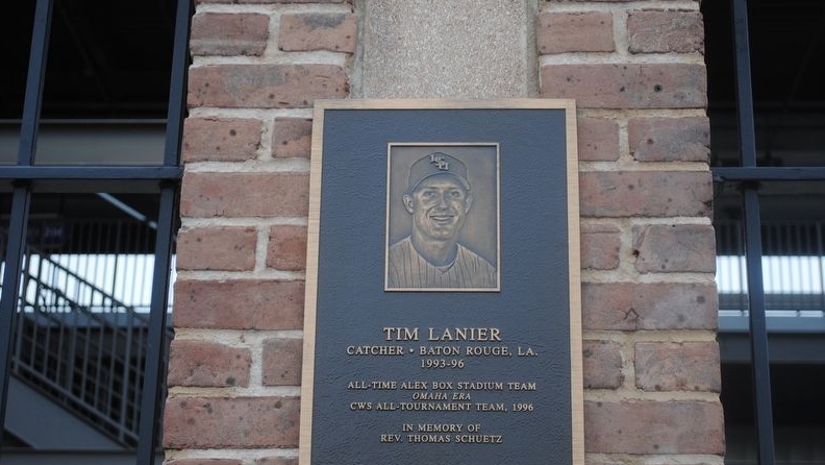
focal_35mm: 72
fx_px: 1565
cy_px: 247
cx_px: 411
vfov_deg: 16.9
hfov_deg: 29.5
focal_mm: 45
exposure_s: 1/125
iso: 100
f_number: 5.6
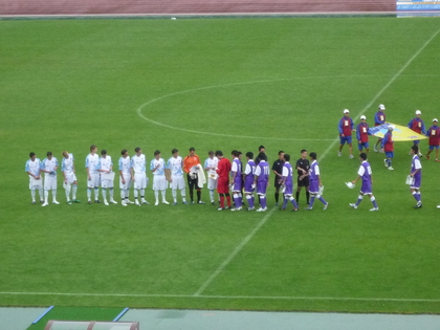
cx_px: 220
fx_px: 2288
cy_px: 165
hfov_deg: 11.0
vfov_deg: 8.2
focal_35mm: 180
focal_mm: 17.6
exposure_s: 1/250
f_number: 5.6
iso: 400
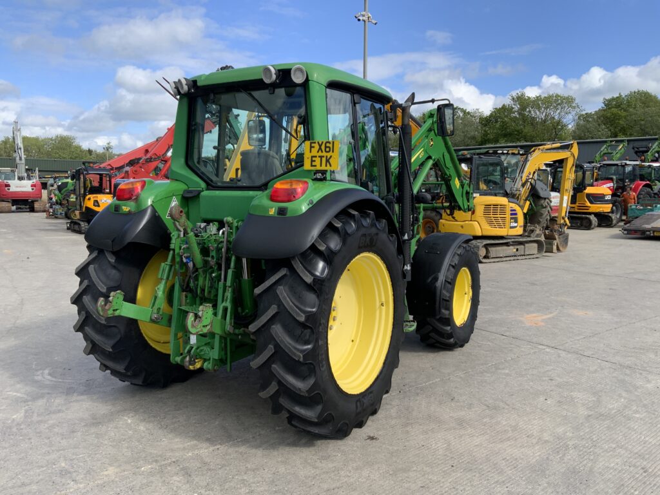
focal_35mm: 29
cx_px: 330
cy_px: 248
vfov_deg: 48.2
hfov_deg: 61.7
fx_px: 553
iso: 16
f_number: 1.8
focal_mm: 3
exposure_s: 1/1195
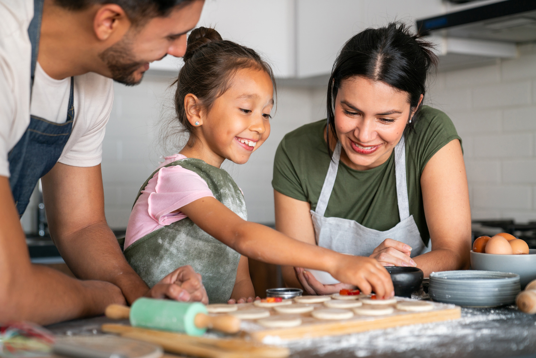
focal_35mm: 59
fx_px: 879
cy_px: 179
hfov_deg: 33.9
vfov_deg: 23.0
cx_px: 268
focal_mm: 59
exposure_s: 1/125
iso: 250
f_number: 2.8
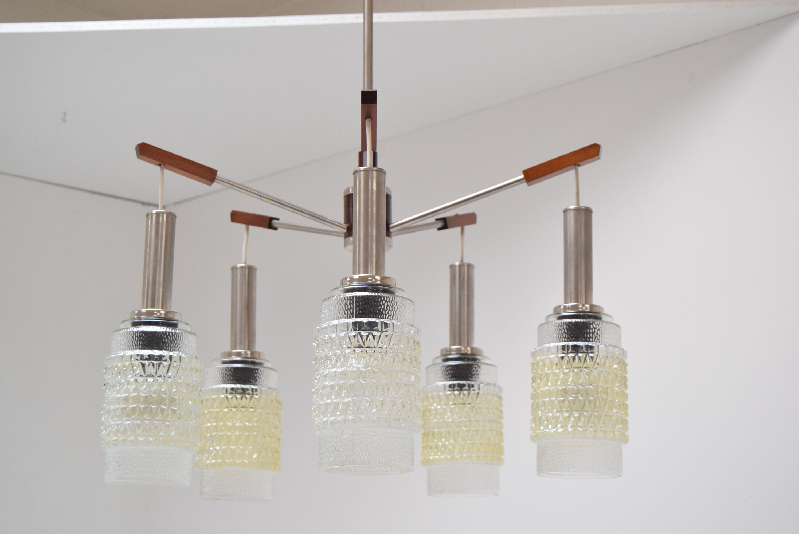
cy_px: 267
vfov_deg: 21.6
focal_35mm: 63
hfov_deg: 31.9
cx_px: 400
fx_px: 1399
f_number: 6.3
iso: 1600
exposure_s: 1/160
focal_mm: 42
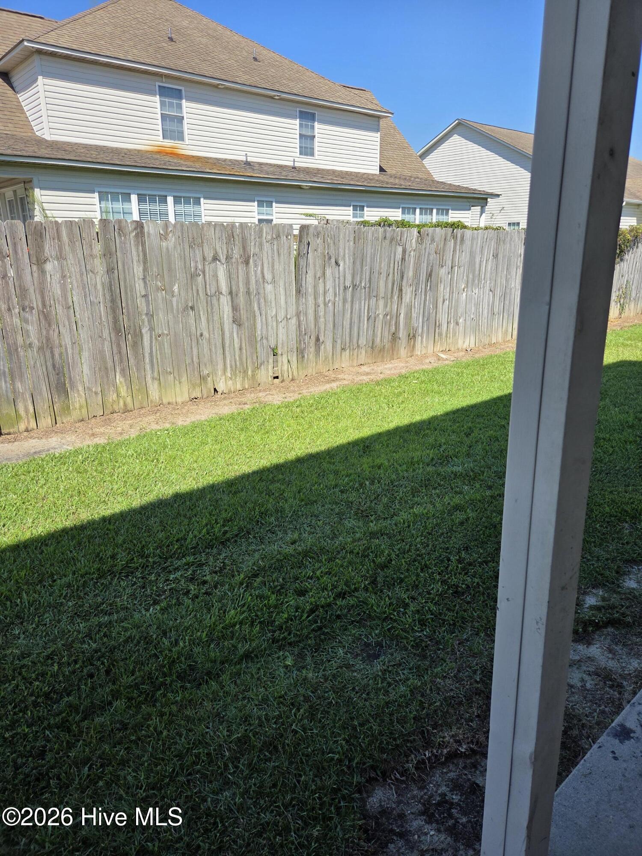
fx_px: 569
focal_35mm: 23
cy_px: 428
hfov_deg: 58.9
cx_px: 321
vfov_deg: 73.9
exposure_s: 1/3282
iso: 80
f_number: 1.8
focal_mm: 5.4
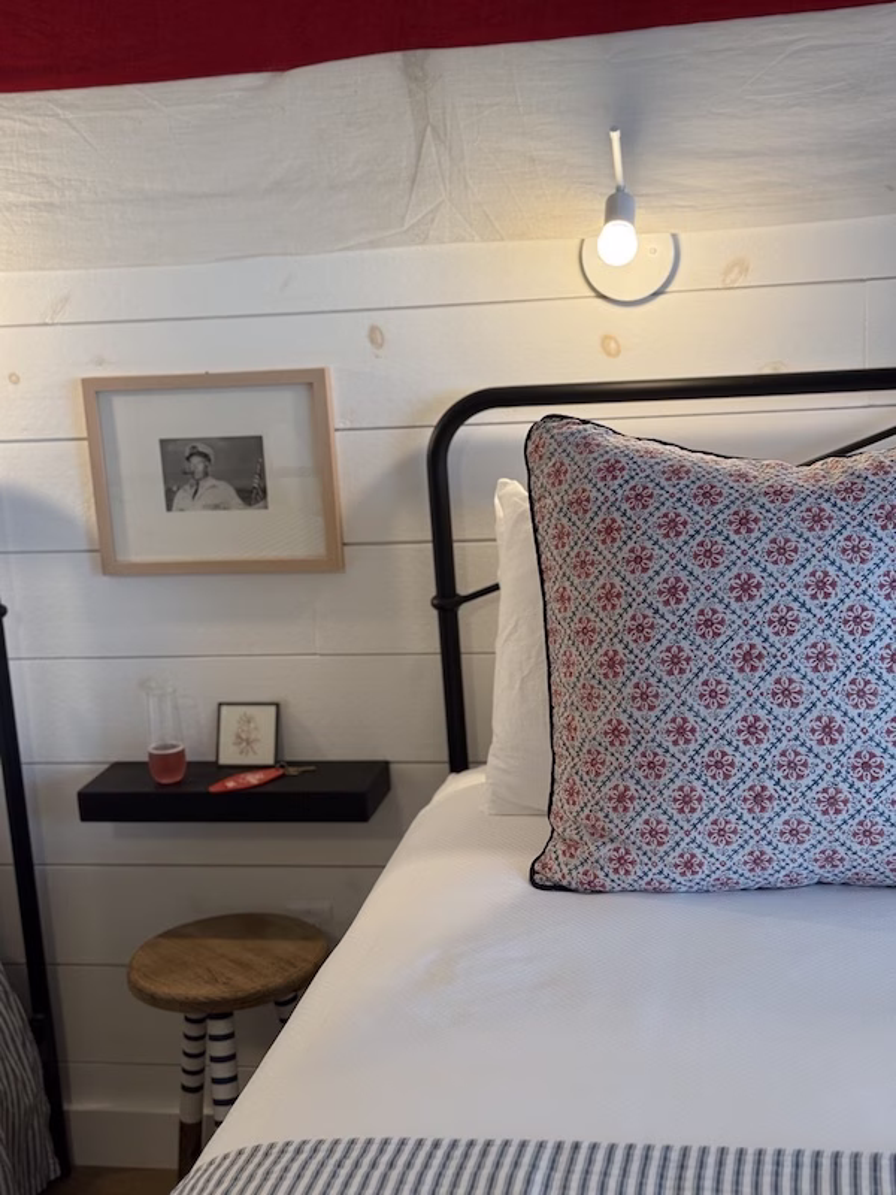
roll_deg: +2.9
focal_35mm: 48
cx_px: 448
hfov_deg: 30.3
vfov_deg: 39.7
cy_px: 598
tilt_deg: -11.6
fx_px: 1657
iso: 160
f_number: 1.78
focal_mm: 6.76
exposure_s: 1/60
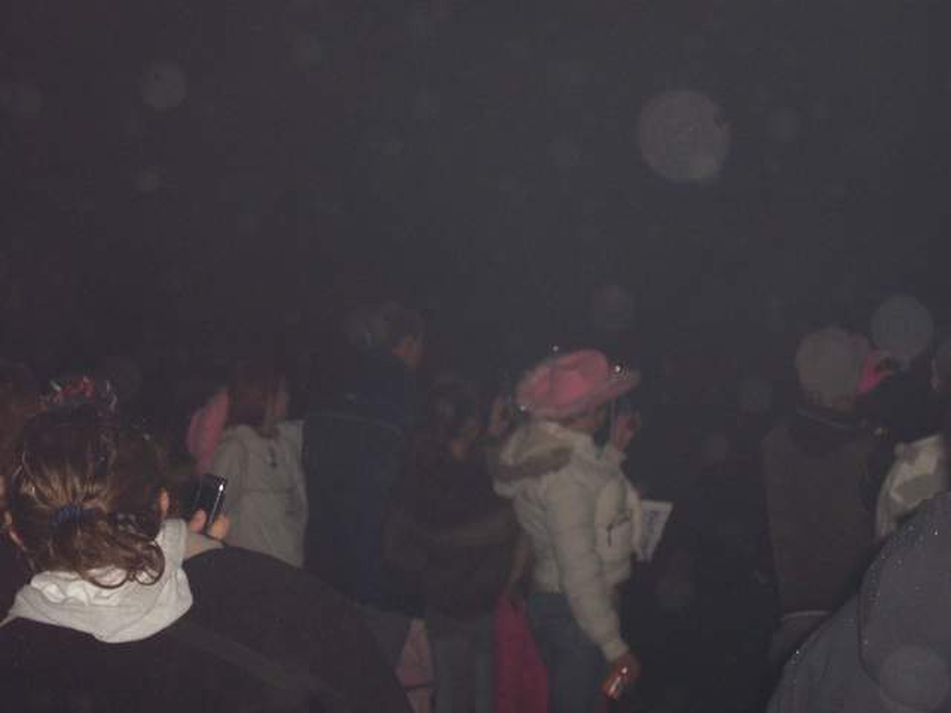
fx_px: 2445
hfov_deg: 22.0
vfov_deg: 16.6
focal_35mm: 89
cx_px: 476
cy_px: 356
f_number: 4.1
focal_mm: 18.7
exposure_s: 1/60
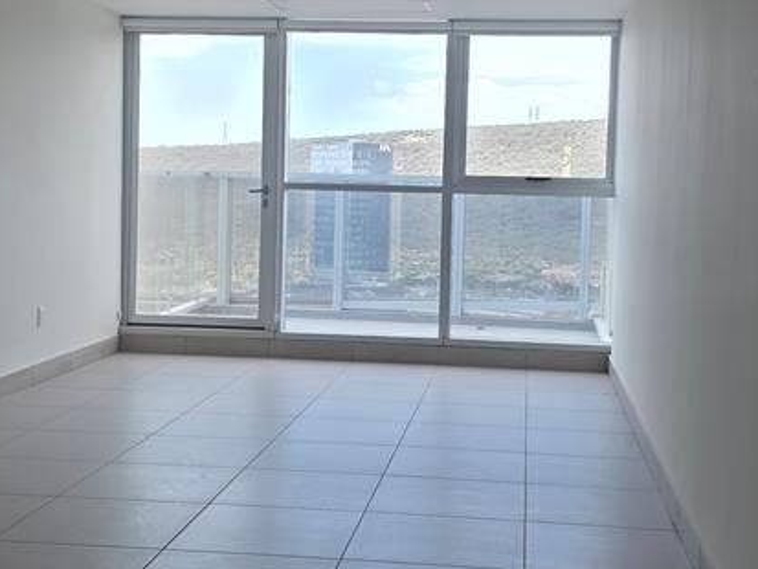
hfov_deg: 33.8
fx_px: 1249
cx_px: 363
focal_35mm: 57
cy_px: 231
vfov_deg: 25.6
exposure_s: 1/120
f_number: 1.7
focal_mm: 6.25
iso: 64
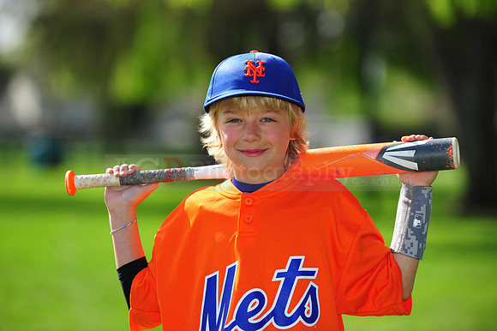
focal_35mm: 200
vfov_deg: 6.9
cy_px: 166
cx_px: 248
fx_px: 2759
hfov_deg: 10.3
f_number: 4.5
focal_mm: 200
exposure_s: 1/800
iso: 200
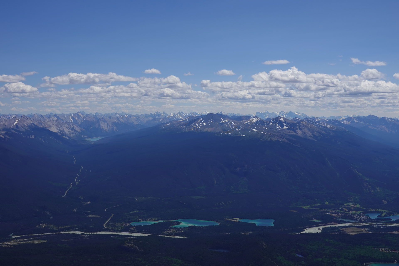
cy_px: 133
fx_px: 532
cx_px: 200
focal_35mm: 48
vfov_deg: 28.1
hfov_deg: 41.1
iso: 100
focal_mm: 18.24
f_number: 5.6
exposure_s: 1/1000
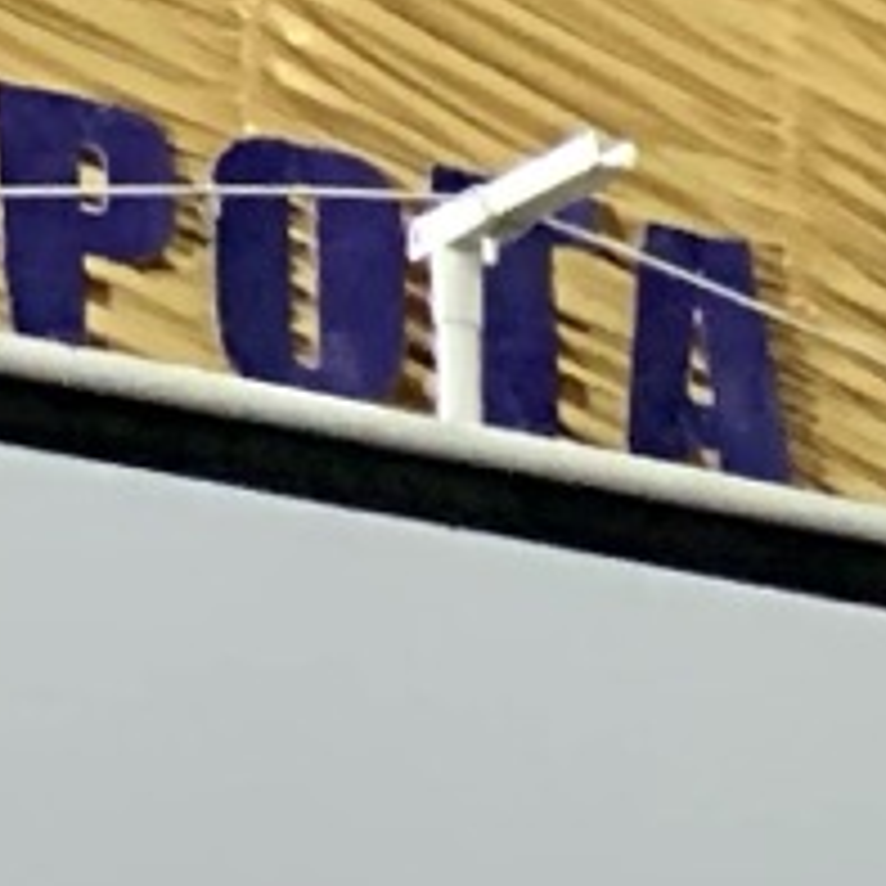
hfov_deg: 6.3
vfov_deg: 7.0
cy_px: 2627
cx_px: 3571
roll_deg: +0.7
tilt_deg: -1.9
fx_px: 6486
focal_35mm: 224
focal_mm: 4.25
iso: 320
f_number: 1.8
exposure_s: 1/50
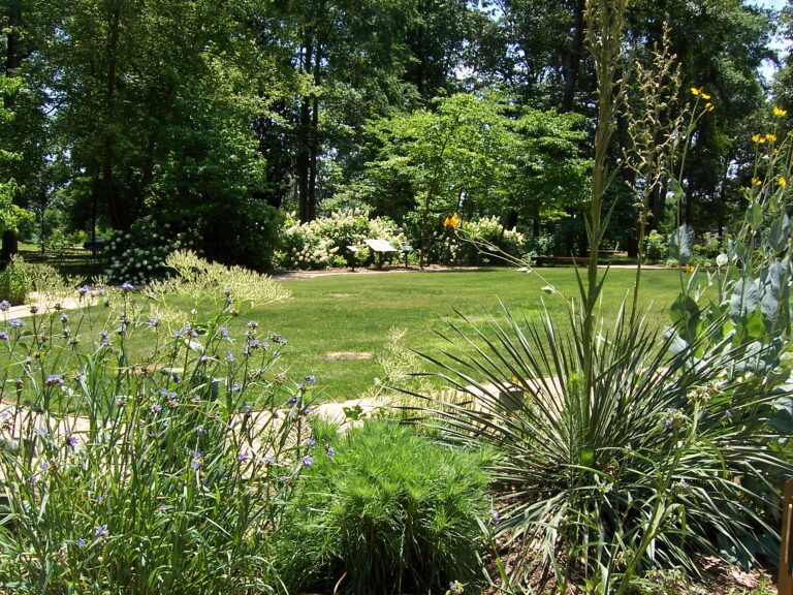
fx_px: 825
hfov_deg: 51.4
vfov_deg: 39.7
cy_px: 298
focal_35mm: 36
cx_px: 396
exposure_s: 1/250
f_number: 4.8
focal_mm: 6
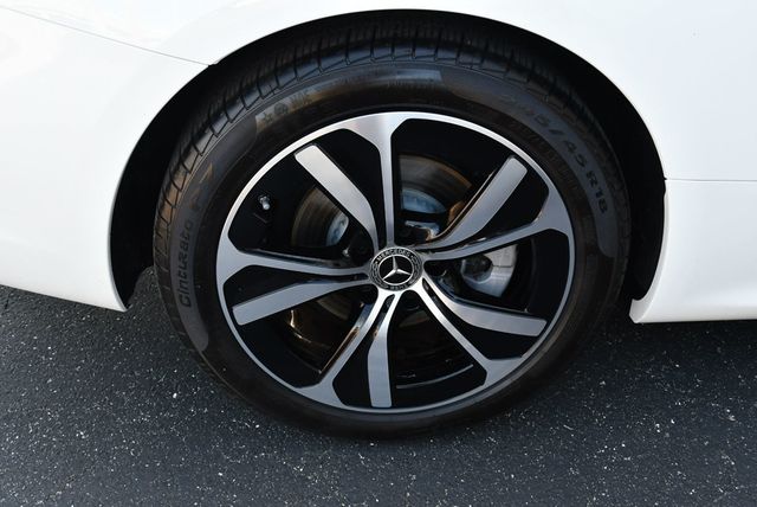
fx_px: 758
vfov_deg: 36.9
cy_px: 254
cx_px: 378
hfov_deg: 53.1
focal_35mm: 36
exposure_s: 1/250
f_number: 4.5
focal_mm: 18
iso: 400
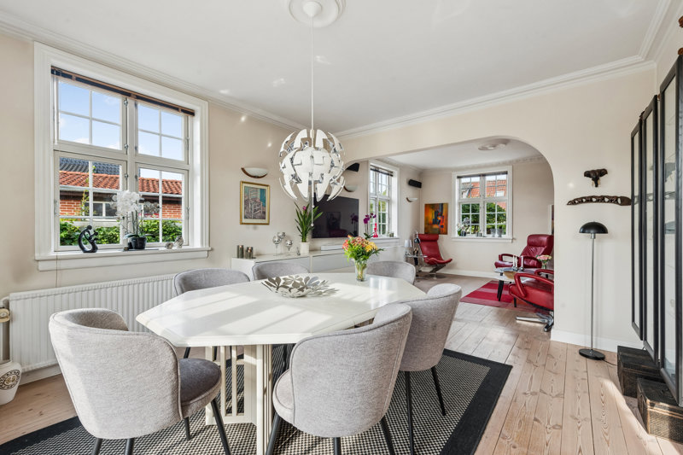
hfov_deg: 96.7
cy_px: 228
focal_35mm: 16
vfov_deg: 73.7
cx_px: 342
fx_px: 303
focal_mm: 16
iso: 250
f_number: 10
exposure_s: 1/25
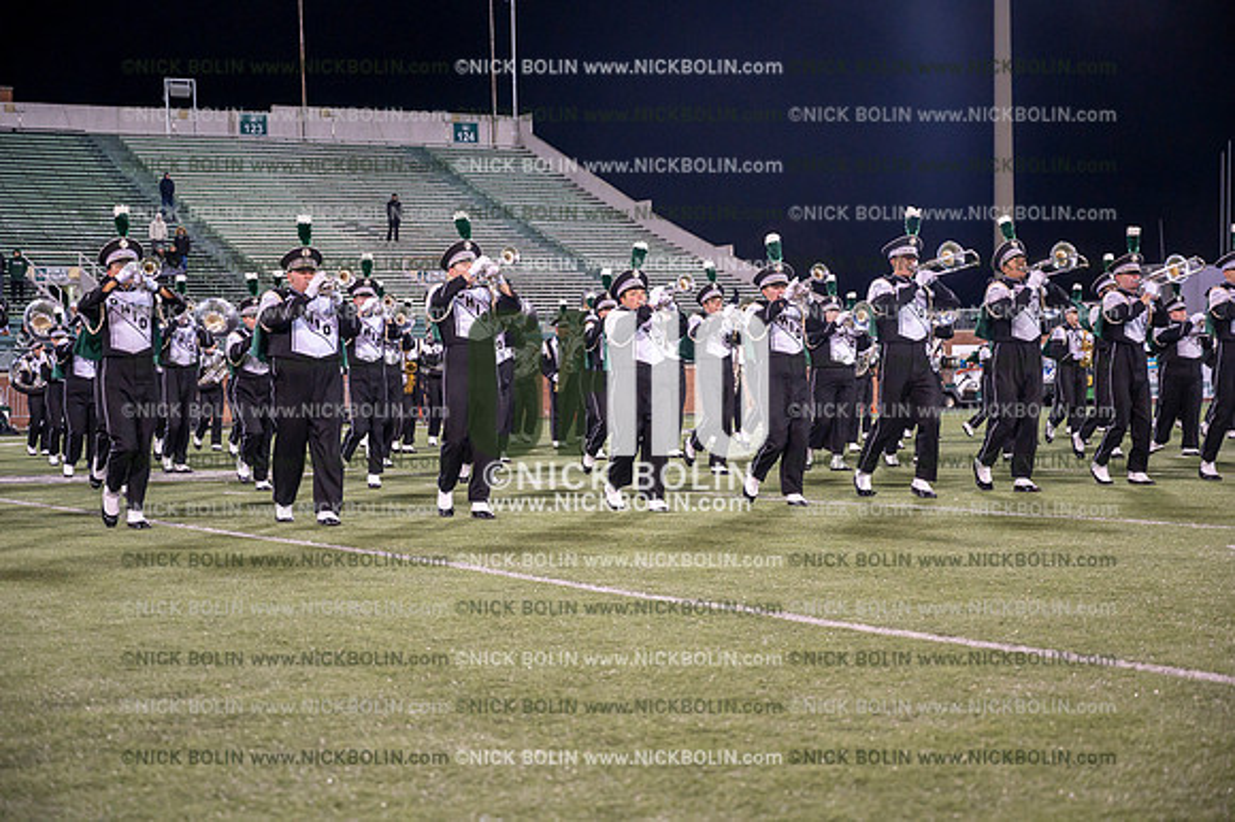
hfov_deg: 31.9
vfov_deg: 21.5
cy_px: 411
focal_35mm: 63
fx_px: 2160
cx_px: 618
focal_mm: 63
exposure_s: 1/640
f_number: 4
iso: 3200
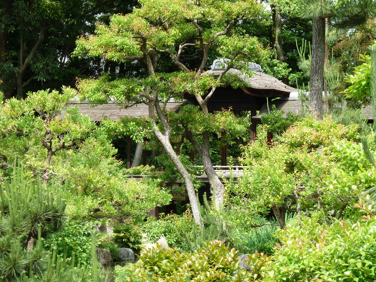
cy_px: 141
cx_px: 188
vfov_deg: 12.5
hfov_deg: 16.6
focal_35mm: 119
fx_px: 1293
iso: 80
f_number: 4.4
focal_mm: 19.5
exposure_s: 1/160
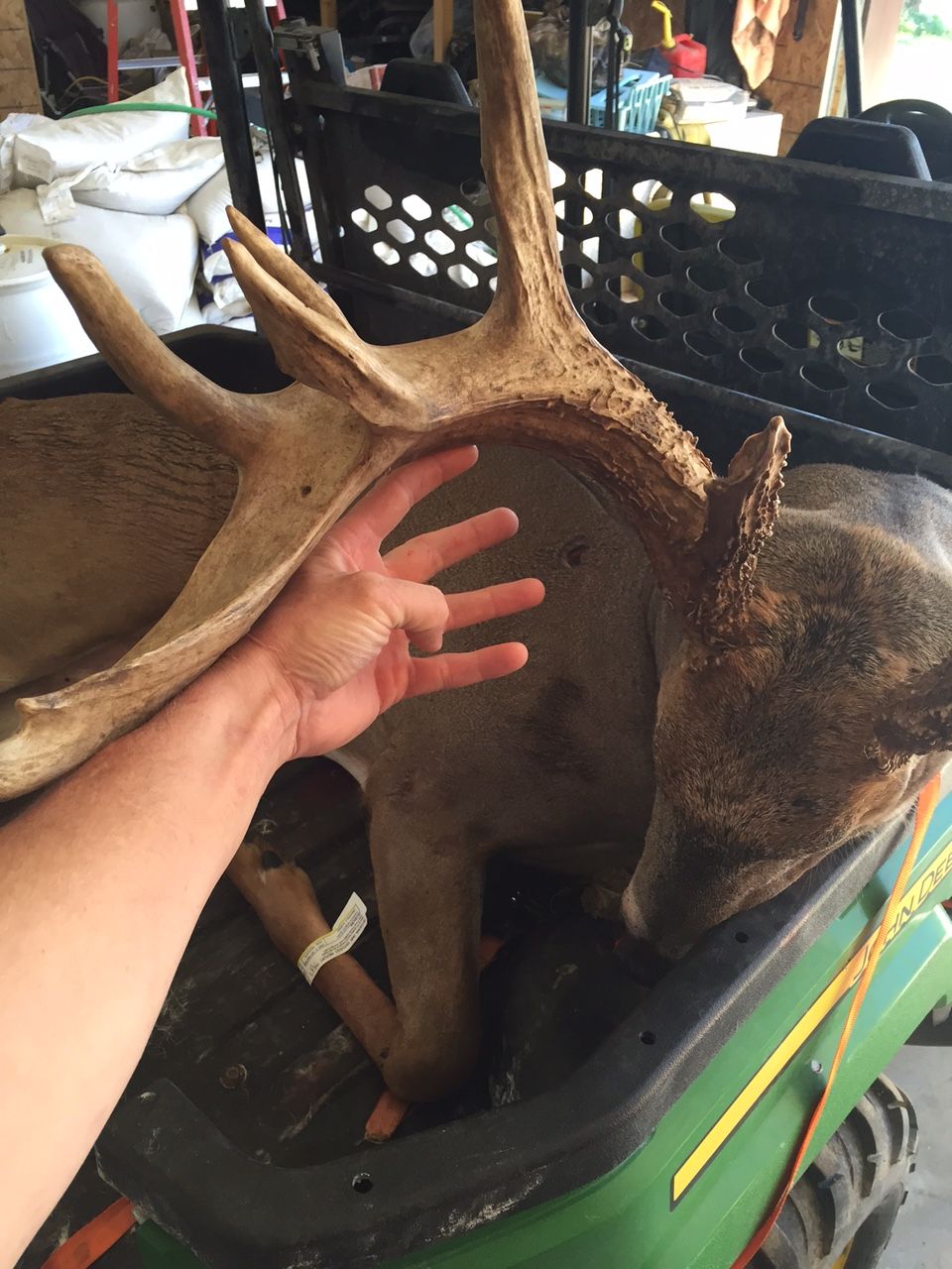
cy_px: 634
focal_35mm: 29
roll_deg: -1.0
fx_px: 1063
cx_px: 476
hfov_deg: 48.2
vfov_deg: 61.7
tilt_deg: -35.5
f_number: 2.2
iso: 32
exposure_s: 1/30
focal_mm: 4.15
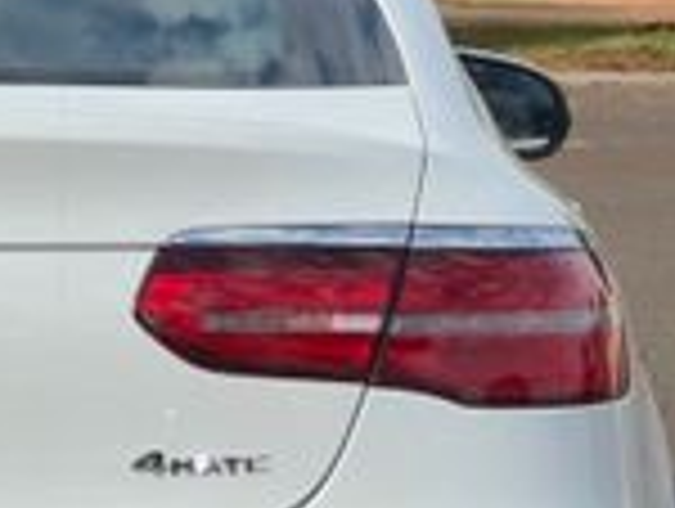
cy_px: 306
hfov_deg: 8.1
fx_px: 4707
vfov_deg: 6.2
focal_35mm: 241
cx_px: -194
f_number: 2.8
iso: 25
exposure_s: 1/951
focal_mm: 9
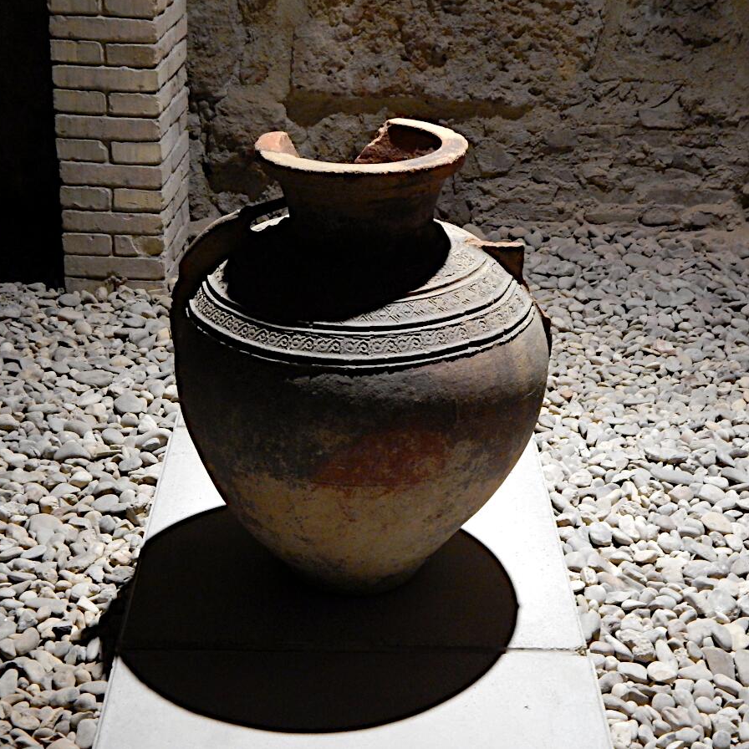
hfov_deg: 29.5
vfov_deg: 29.6
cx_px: 355
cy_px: 374
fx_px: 1420
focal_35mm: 58
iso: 800
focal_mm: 8.6
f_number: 3.7
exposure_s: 1/6
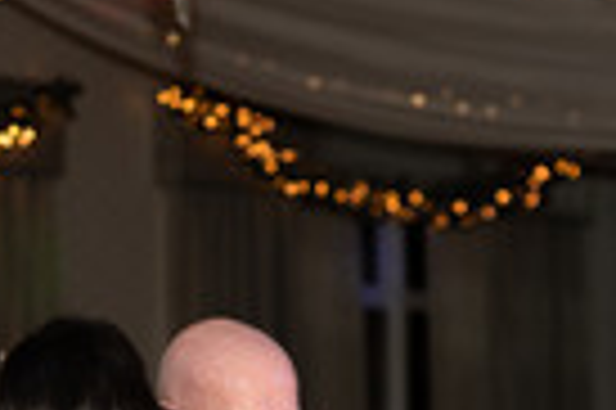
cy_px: 484
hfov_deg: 9.0
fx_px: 3914
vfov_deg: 6.0
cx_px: 420
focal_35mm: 229
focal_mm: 70
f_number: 2.8
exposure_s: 1/250
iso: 640
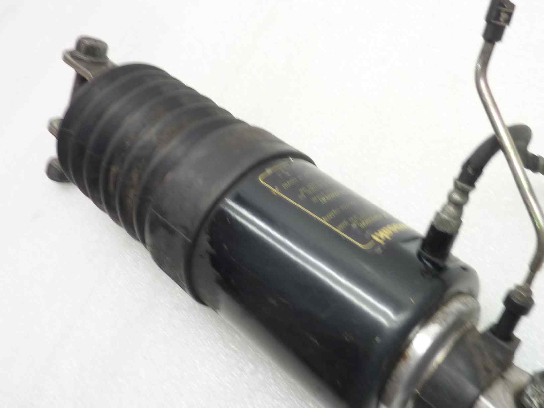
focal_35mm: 39
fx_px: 613
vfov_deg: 36.7
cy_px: 172
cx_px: 326
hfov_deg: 47.6
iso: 125
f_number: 3.3
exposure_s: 1/10
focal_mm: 4.1
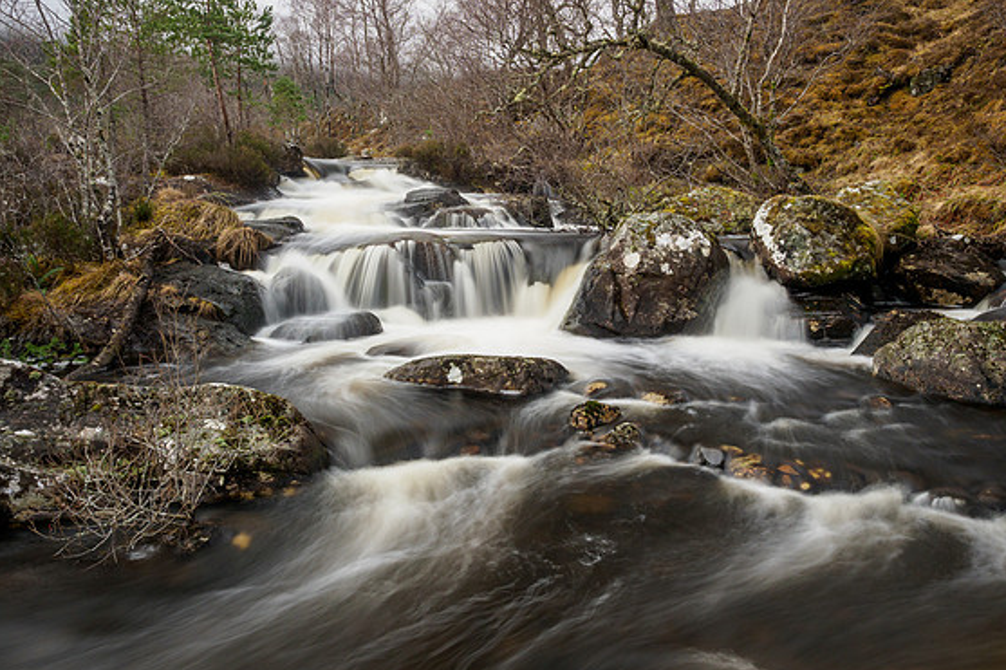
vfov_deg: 49.4
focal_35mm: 26
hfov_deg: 69.4
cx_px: 518
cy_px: 290
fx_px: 726
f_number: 7.1
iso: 200
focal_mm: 12
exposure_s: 2
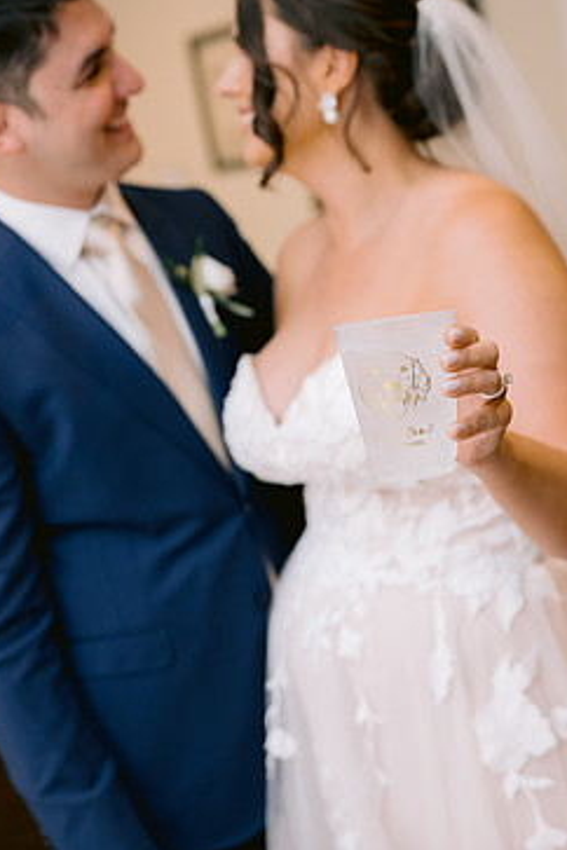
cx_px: 284
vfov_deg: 32.4
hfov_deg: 21.9
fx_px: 1465
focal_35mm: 62
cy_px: 407
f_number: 2.8
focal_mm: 50
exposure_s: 1/160
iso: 1250
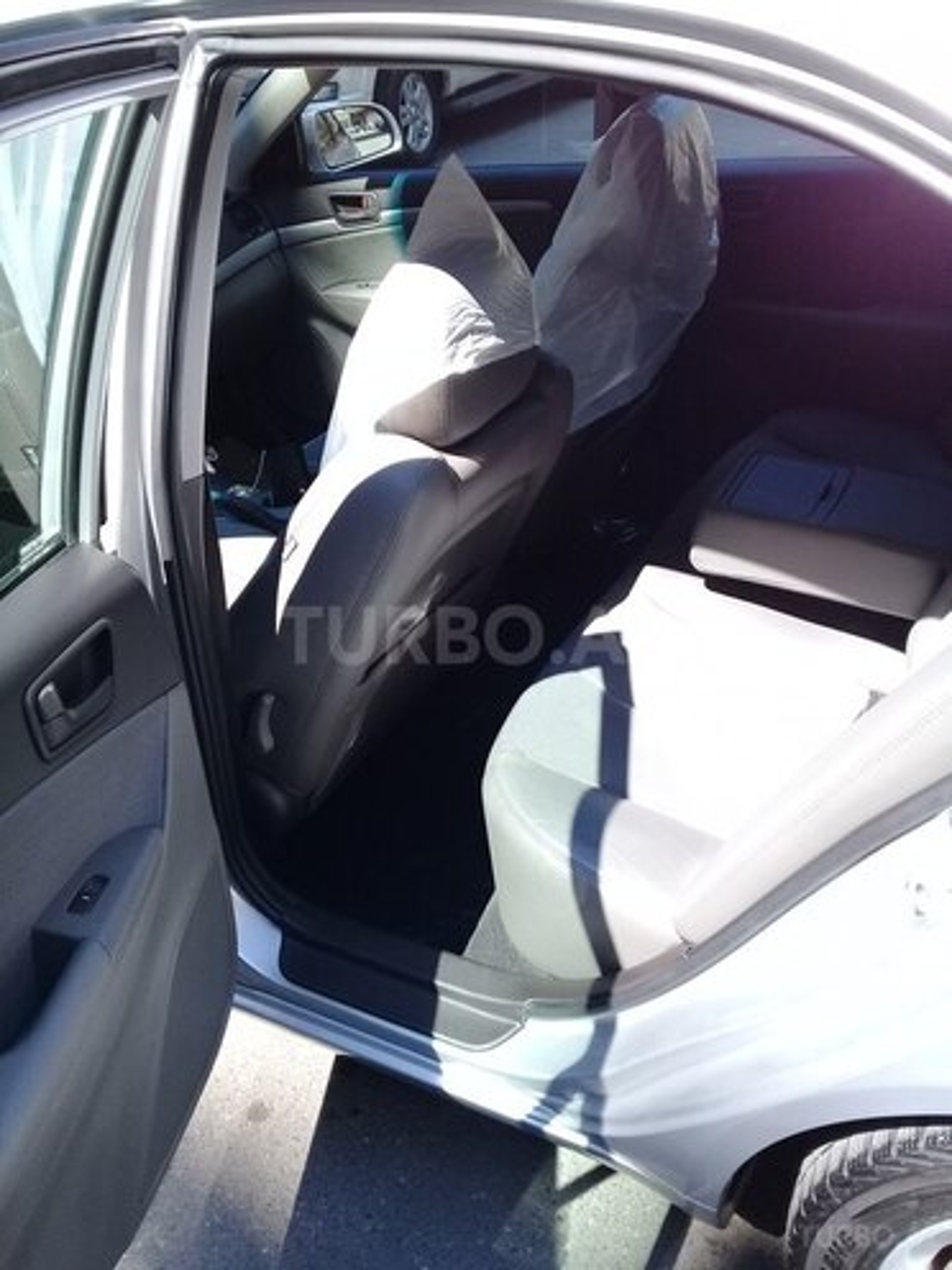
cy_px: 635
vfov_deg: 58.4
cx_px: 476
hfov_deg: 45.4
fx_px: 1137
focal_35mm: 31
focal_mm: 3.3
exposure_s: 1/198
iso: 50
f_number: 2.2
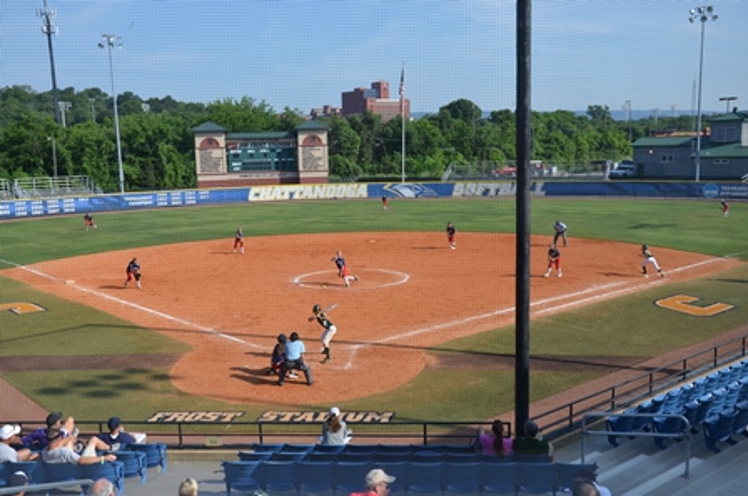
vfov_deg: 35.4
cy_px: 248
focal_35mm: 38
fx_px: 778
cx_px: 374
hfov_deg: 51.4
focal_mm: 25
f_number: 8
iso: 200
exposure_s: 1/250
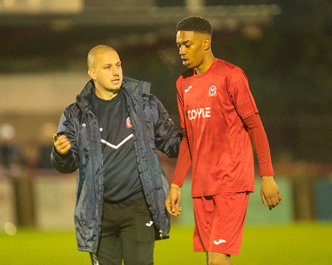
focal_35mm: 508
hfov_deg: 3.8
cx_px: 146
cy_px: 132
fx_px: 4988
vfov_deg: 3.0
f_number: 2.8
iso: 5000
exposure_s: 1/500
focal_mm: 300
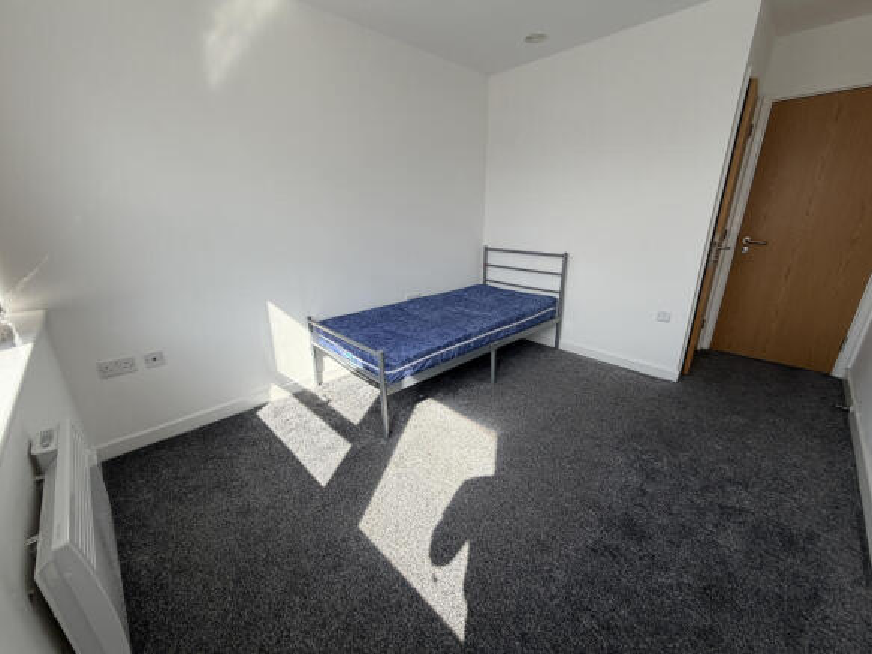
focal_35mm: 14
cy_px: 327
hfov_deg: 102.1
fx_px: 353
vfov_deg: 85.7
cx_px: 436
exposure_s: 1/486
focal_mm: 2.22
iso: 64
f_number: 2.2
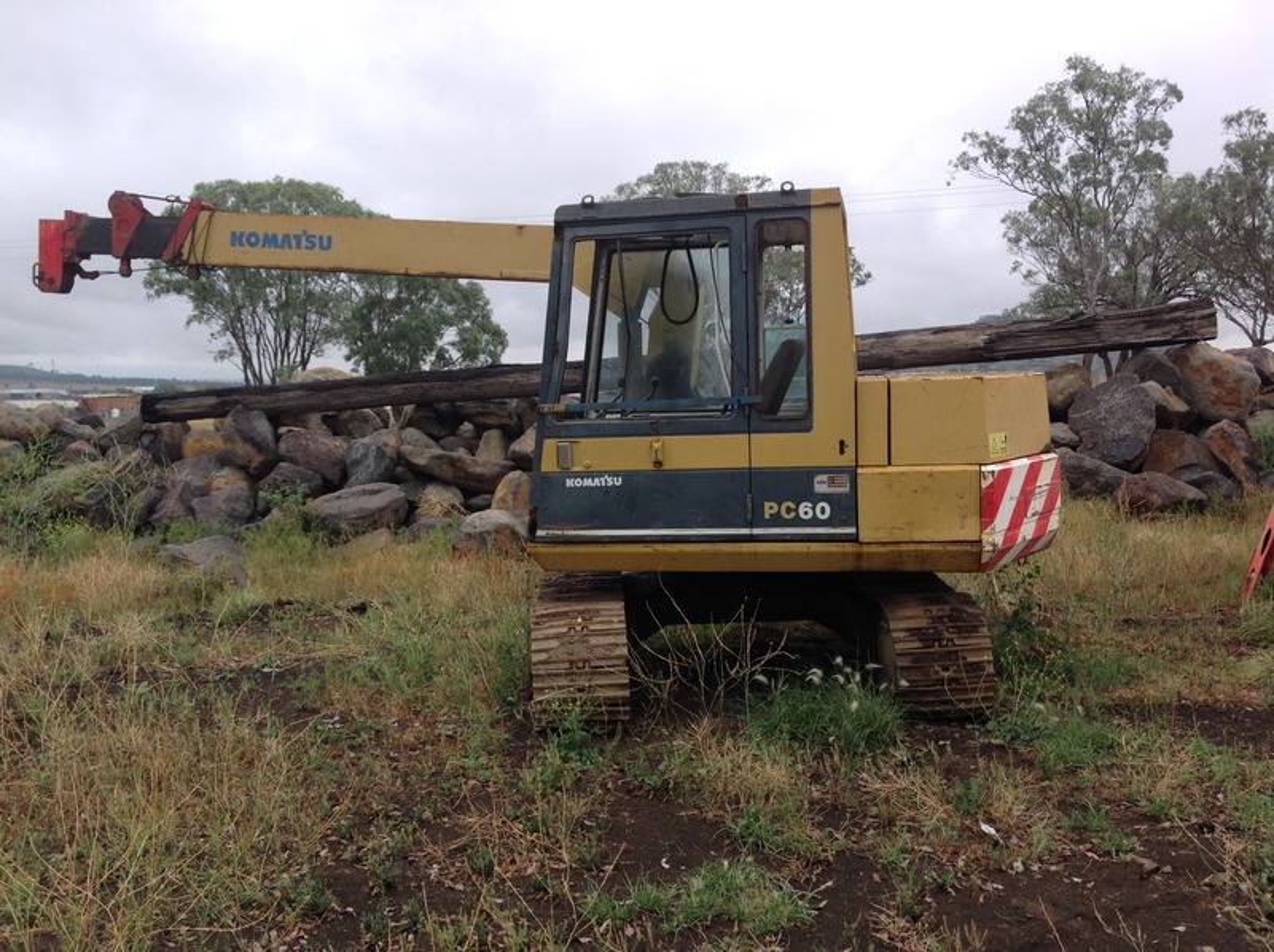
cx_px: 637
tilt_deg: -3.9
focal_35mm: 35
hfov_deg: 52.7
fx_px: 1287
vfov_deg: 40.6
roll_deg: -0.8
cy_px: 476
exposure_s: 1/504
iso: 50
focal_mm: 4.28
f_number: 2.4
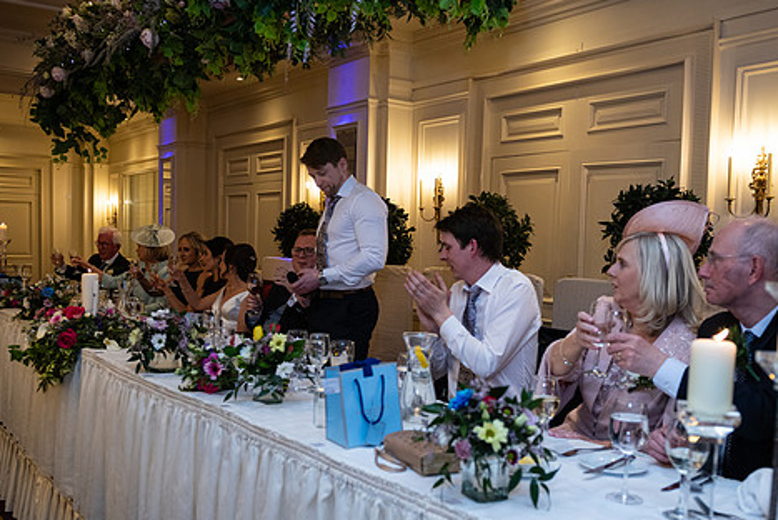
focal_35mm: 36
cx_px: 406
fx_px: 778
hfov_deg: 53.1
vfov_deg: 36.9
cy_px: 294
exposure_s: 1/160
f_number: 3.5
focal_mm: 29
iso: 800
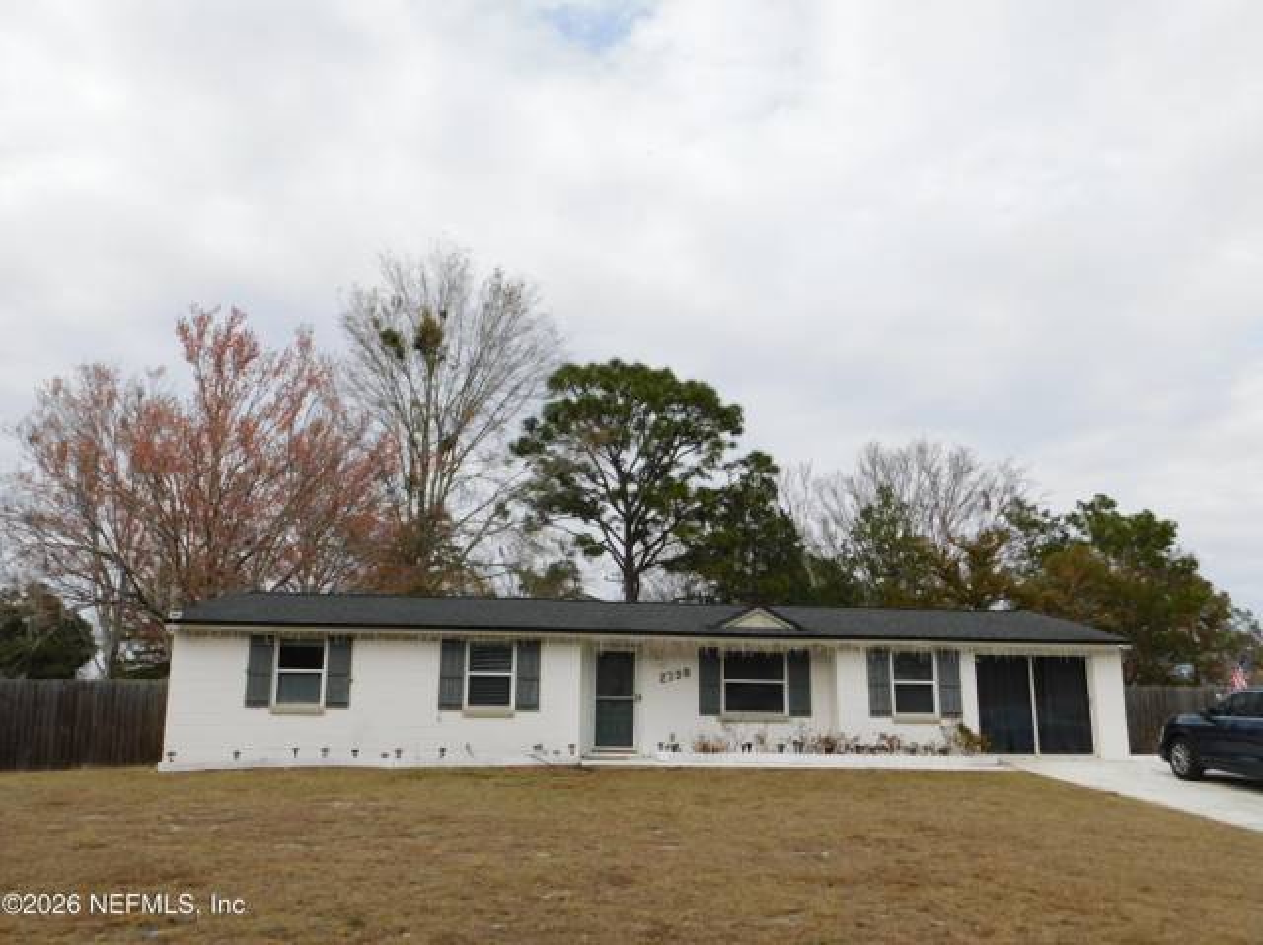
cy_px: 472
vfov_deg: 46.7
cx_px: 632
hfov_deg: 60.0
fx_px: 1094
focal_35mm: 30
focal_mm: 5.3
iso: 125
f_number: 3.2
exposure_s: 1/1000
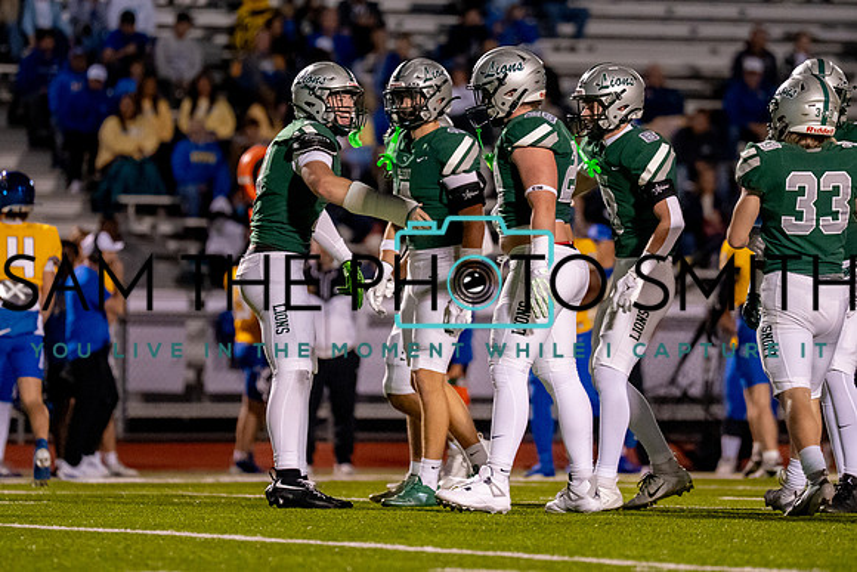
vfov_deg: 4.0
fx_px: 8289
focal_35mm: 348
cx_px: 496
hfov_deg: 5.9
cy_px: 239
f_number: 2.8
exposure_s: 1/1000
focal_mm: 200
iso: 3200
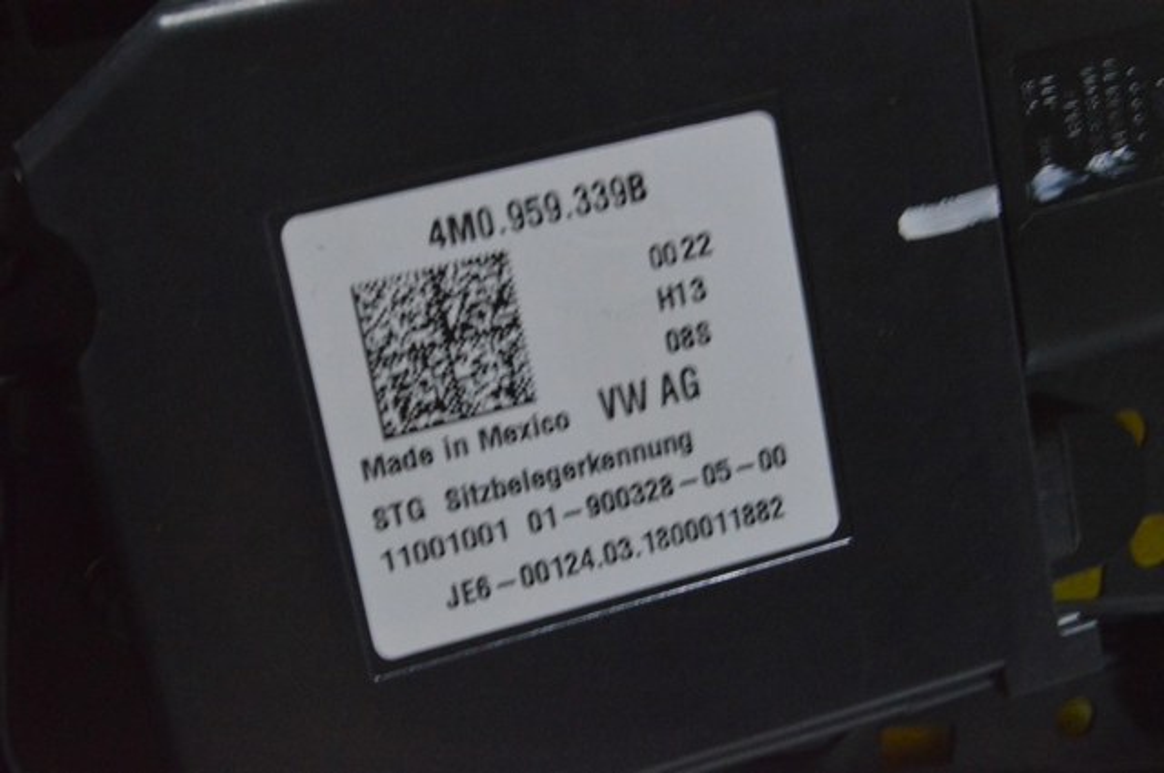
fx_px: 2180
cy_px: 386
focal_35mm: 68
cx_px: 582
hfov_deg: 29.9
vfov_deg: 20.1
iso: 6400
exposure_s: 1/20
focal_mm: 45
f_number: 20
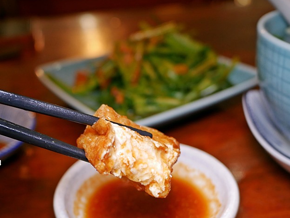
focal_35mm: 45
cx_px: 143
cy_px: 169
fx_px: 377
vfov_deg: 31.5
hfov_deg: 42.1
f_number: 2.5
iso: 400
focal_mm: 14
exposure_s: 1/60
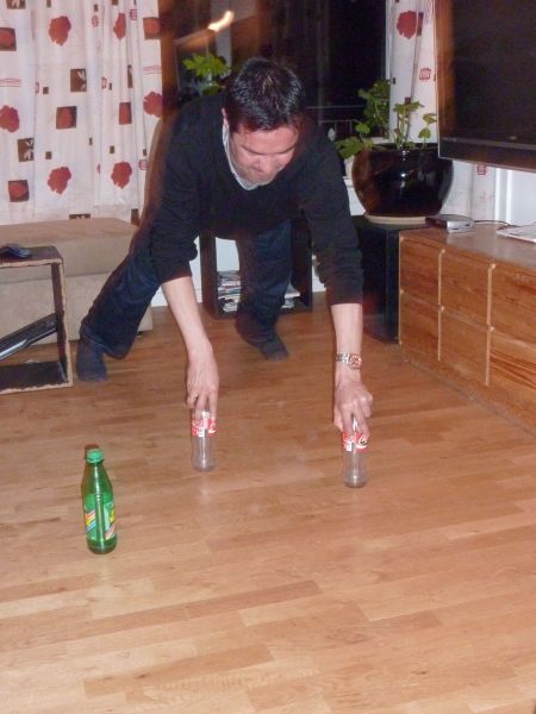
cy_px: 357
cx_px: 268
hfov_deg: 32.2
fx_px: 929
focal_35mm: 45
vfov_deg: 42.1
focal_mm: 7.3
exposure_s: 1/8
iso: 640
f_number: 3.7
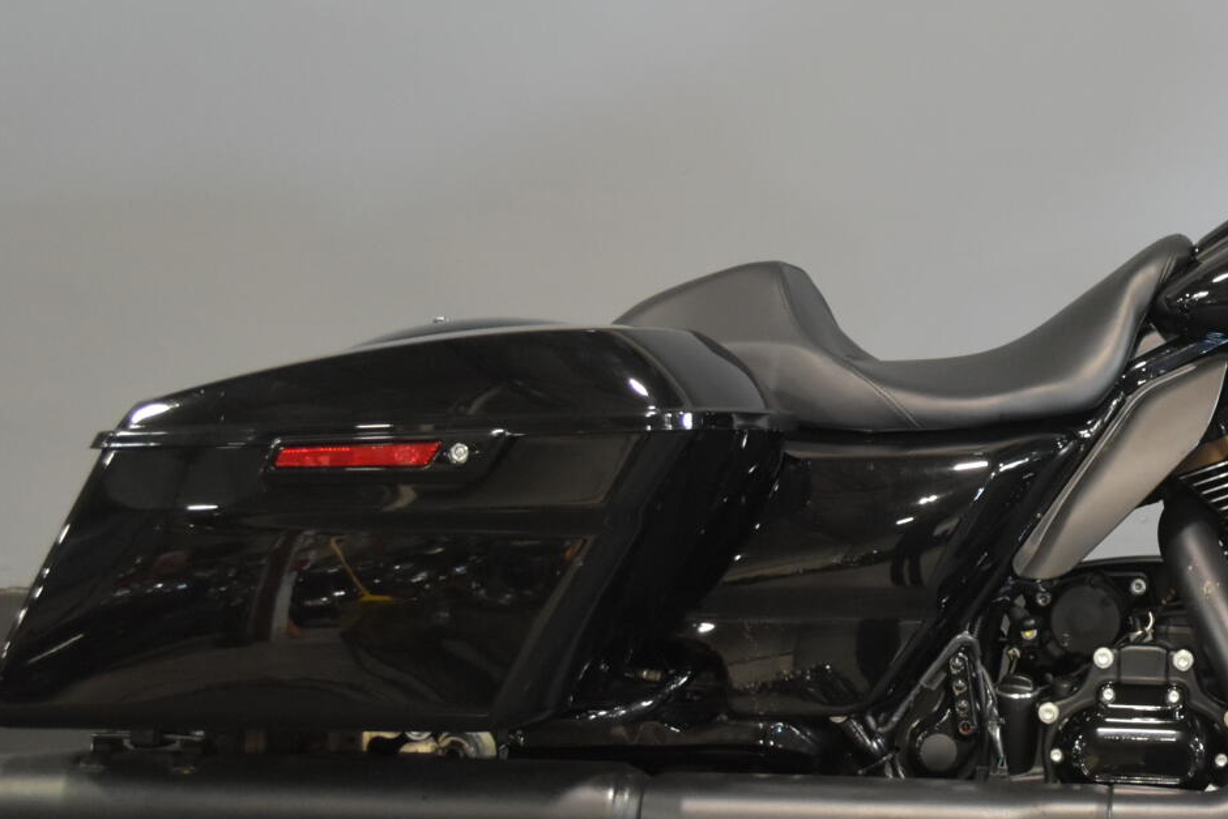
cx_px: 1188
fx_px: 2831
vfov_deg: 16.4
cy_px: 309
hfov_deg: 23.6
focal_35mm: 83
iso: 1600
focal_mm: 26
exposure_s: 1/30
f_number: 4.2
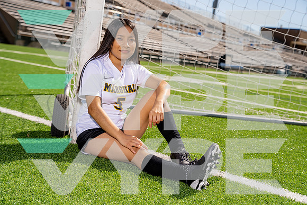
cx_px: 154
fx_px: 461
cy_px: 102
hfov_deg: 36.9
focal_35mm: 54
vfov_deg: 25.1
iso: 100
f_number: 4
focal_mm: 54
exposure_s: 1/1000
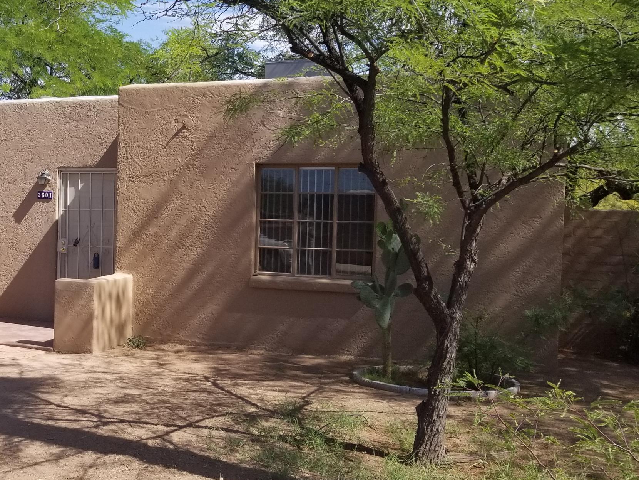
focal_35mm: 47
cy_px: 287
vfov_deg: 30.8
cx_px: 66
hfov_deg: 37.8
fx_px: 868
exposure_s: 1/1916
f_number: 1.7
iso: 50
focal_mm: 4.25
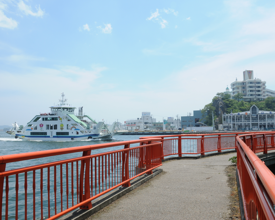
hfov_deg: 52.5
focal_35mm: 34
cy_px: 110
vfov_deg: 43.4
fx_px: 277
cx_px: 164
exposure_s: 1/160
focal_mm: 20
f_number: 14
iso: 200
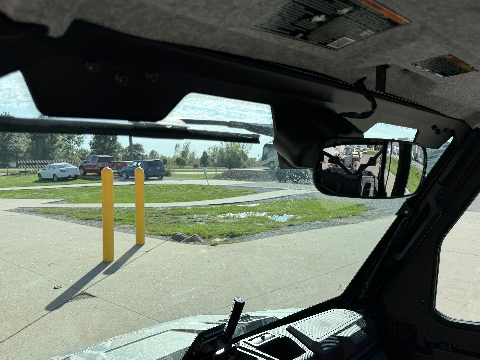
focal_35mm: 31
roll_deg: +2.5
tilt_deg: -5.1
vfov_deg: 45.1
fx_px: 430
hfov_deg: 58.3
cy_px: 223
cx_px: 257
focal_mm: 6.76
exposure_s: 1/3425
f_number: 1.78
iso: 80
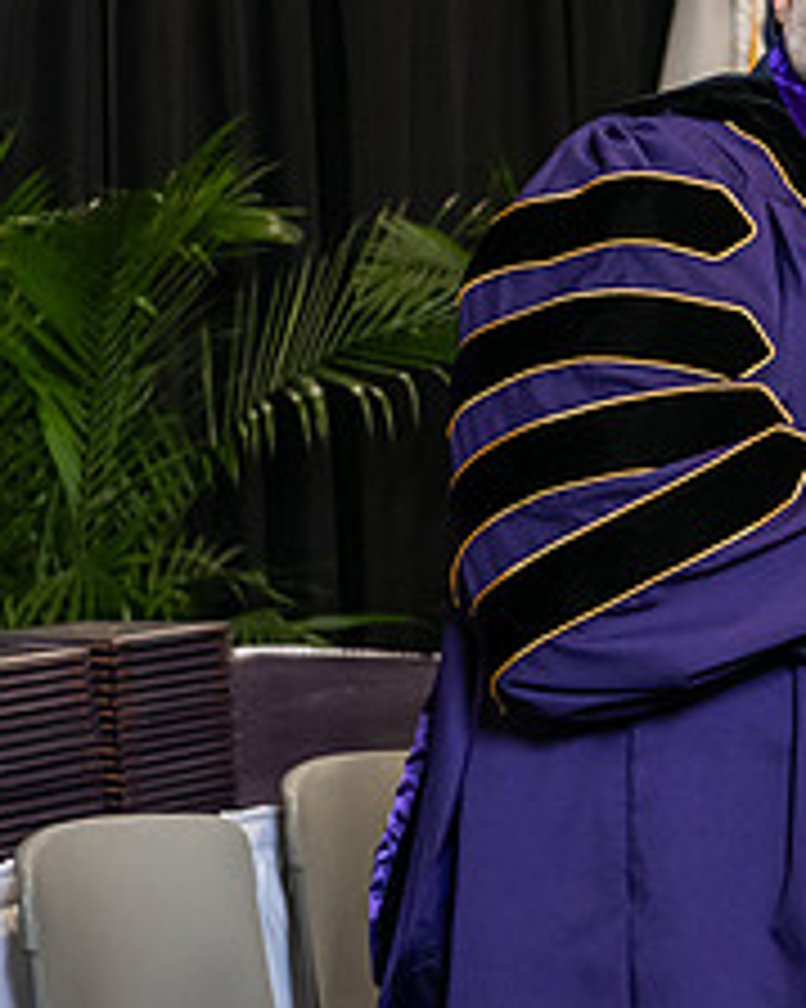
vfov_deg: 11.4
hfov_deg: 9.0
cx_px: 991
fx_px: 5073
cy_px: 412
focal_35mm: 170
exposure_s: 1/200
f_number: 5
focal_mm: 70
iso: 2500
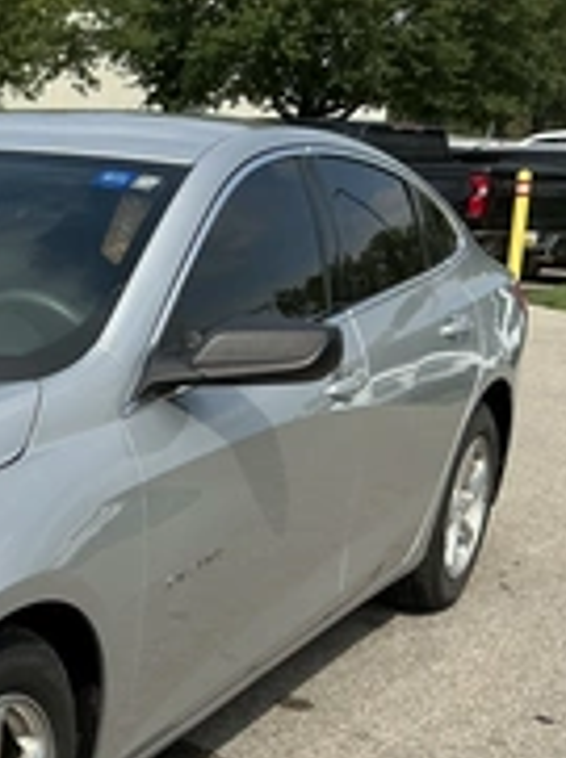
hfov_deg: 20.9
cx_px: -218
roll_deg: -1.3
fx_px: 1356
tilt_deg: -18.4
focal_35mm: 62
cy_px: 607
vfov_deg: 30.5
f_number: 1.8
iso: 25
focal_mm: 3
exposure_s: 1/3534
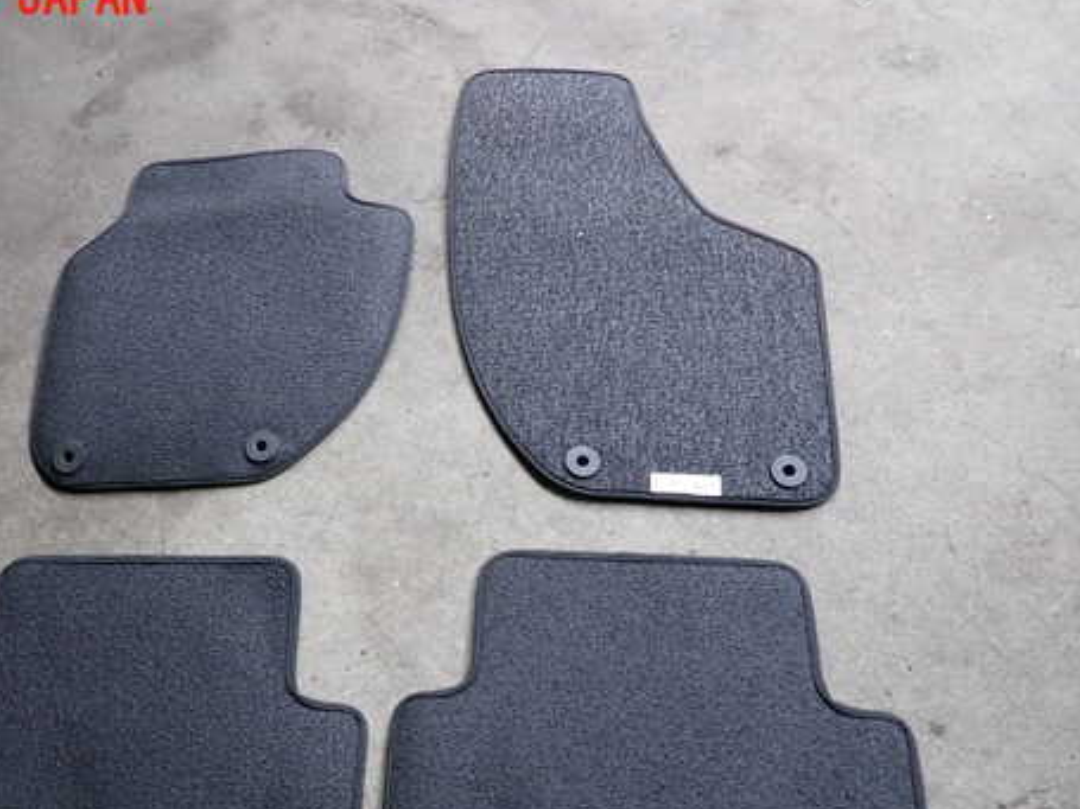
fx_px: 1029
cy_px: 503
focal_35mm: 33
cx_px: 427
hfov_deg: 54.9
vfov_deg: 42.6
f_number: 2
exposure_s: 1/100
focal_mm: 4.5
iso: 200
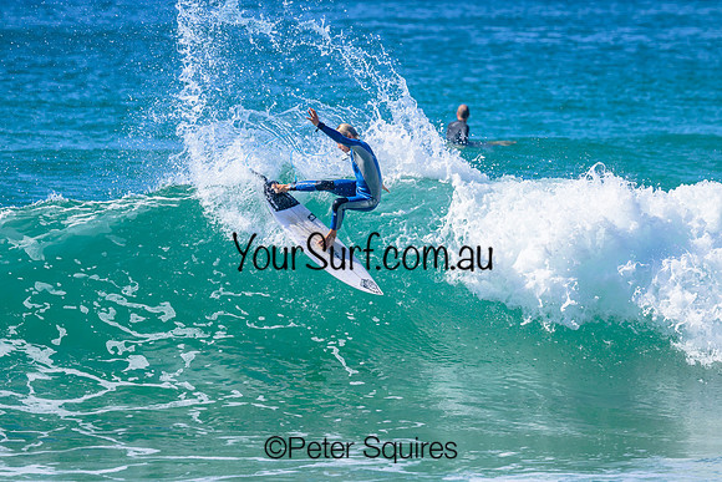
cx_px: 361
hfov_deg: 4.5
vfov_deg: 3.0
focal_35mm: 460
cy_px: 241
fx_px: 9227
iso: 720
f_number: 10
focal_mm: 460
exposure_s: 1/2000
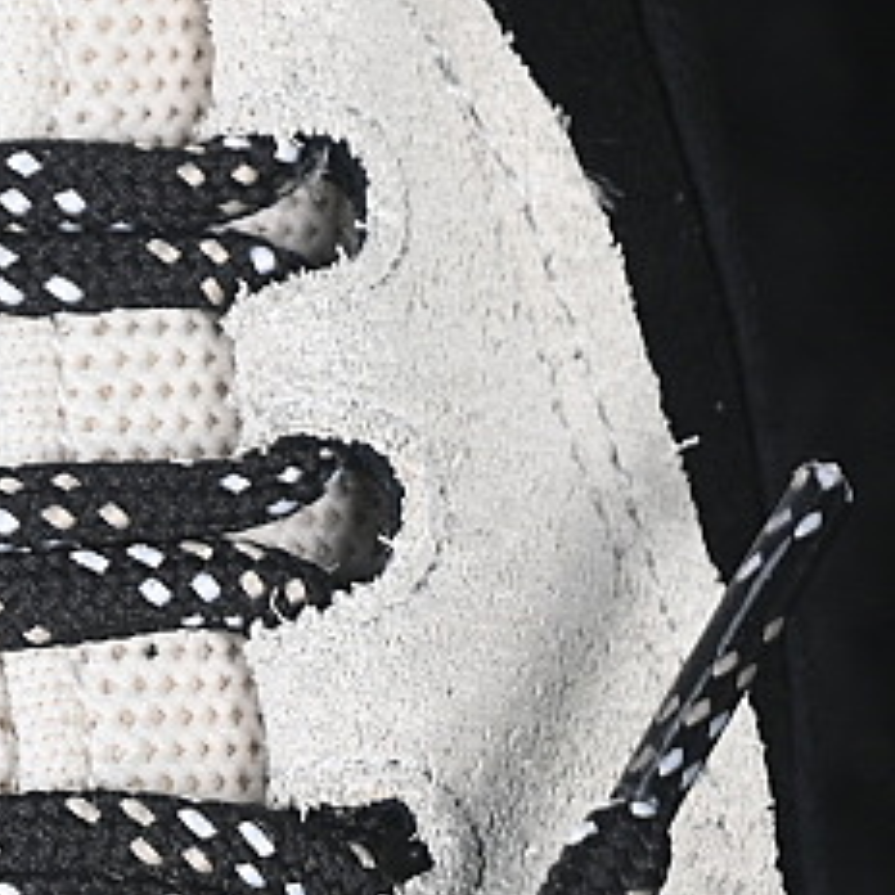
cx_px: -15
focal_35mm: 297
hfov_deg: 5.9
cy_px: 336
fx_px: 8688
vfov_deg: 5.9
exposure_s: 1/60
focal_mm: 50
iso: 160
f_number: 6.3
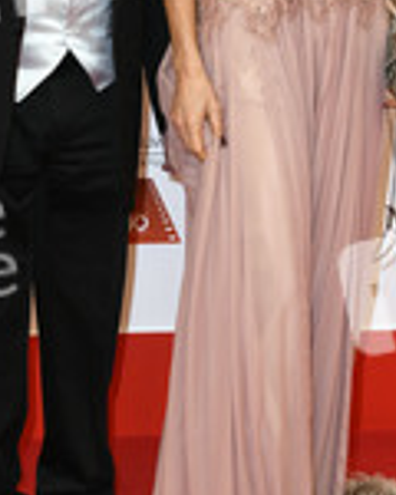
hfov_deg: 11.0
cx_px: 208
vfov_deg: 13.7
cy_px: 112
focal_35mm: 140
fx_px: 2051
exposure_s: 1/160
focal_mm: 56
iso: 250
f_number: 6.3
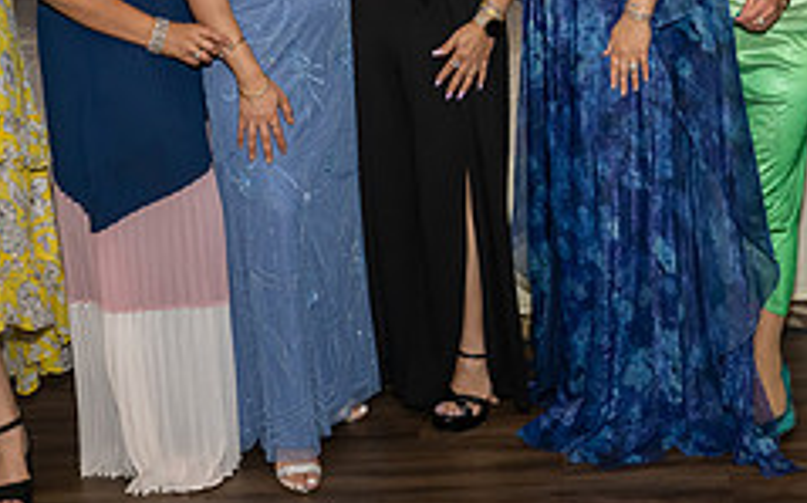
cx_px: 579
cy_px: -88
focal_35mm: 69
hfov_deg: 29.4
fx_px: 1516
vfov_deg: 18.0
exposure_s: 1/250
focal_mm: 25
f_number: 9
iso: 800
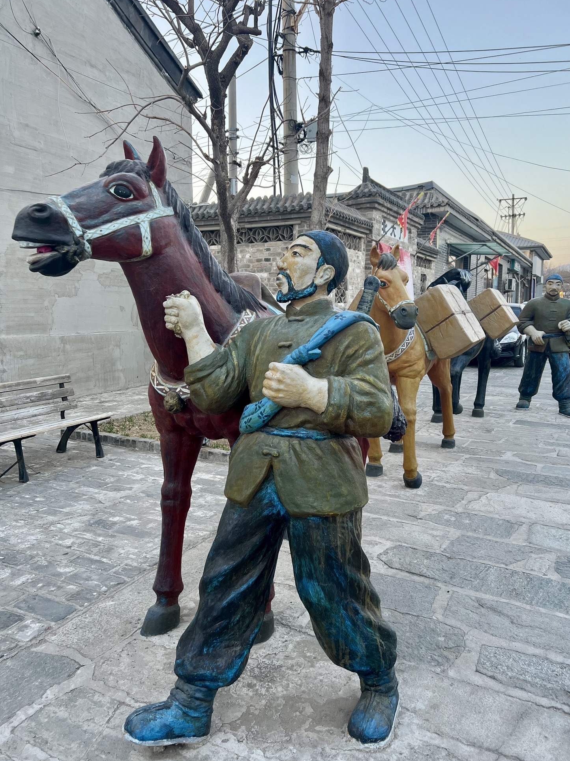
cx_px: 296
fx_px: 593
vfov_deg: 65.3
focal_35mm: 27
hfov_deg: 51.3
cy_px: 371
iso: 80
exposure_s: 1/121
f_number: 1.5
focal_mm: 5.7
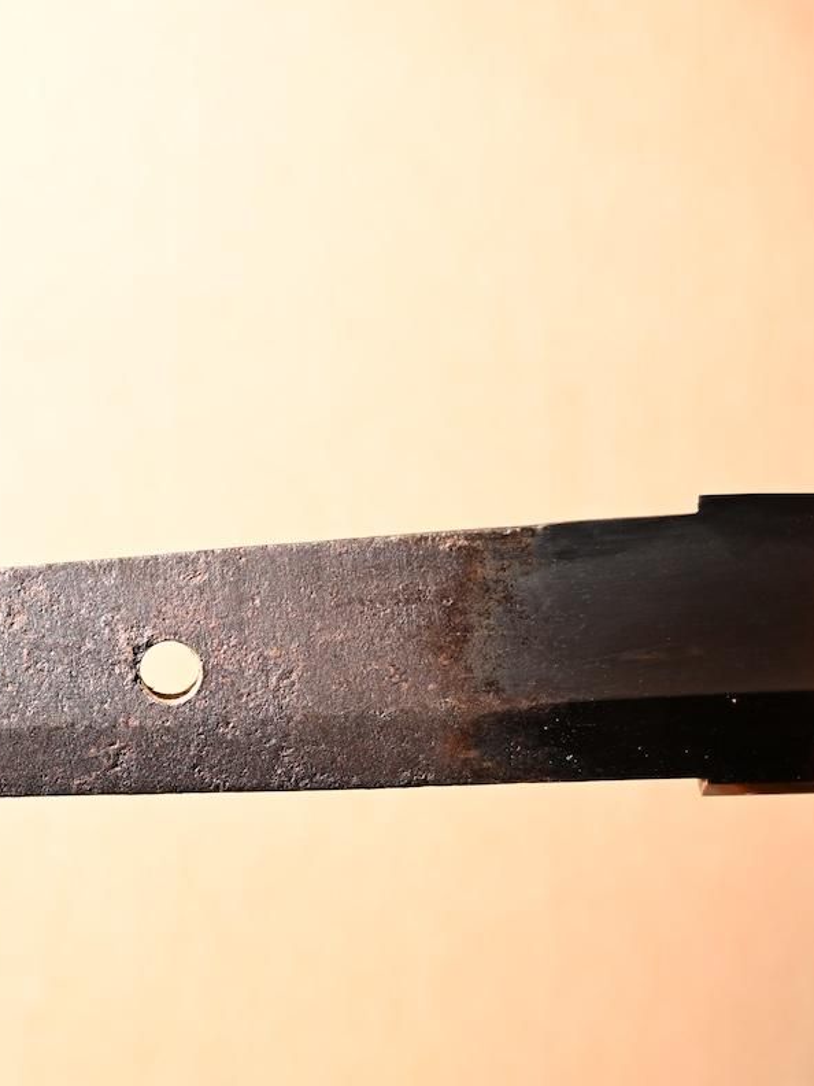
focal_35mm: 102
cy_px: 607
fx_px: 3198
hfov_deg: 14.1
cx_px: -136
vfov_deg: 19.3
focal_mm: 40
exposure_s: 1/2
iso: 100
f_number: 4.5
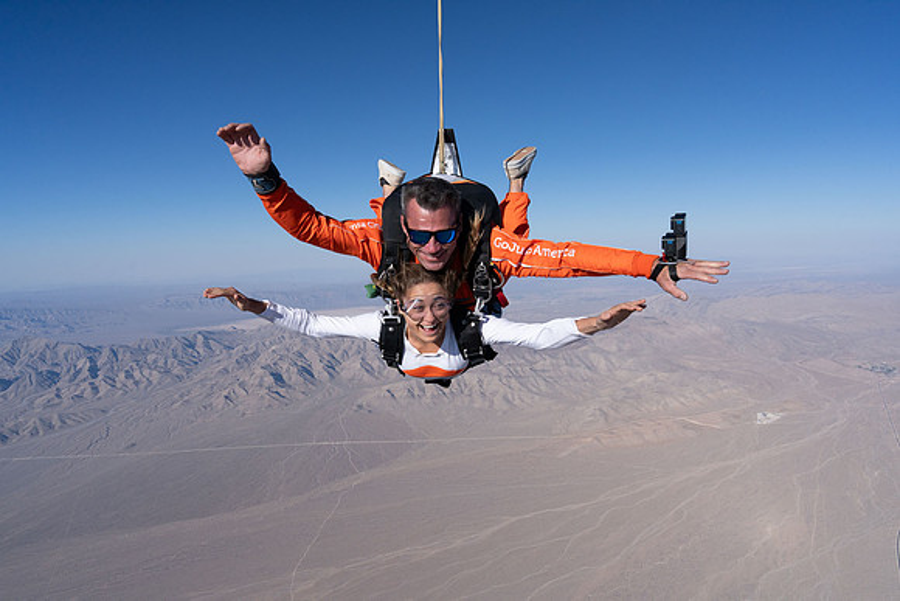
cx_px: 450
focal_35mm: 24
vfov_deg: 53.2
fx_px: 600
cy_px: 300
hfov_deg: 73.7
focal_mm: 24
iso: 800
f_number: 11
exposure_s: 1/2000
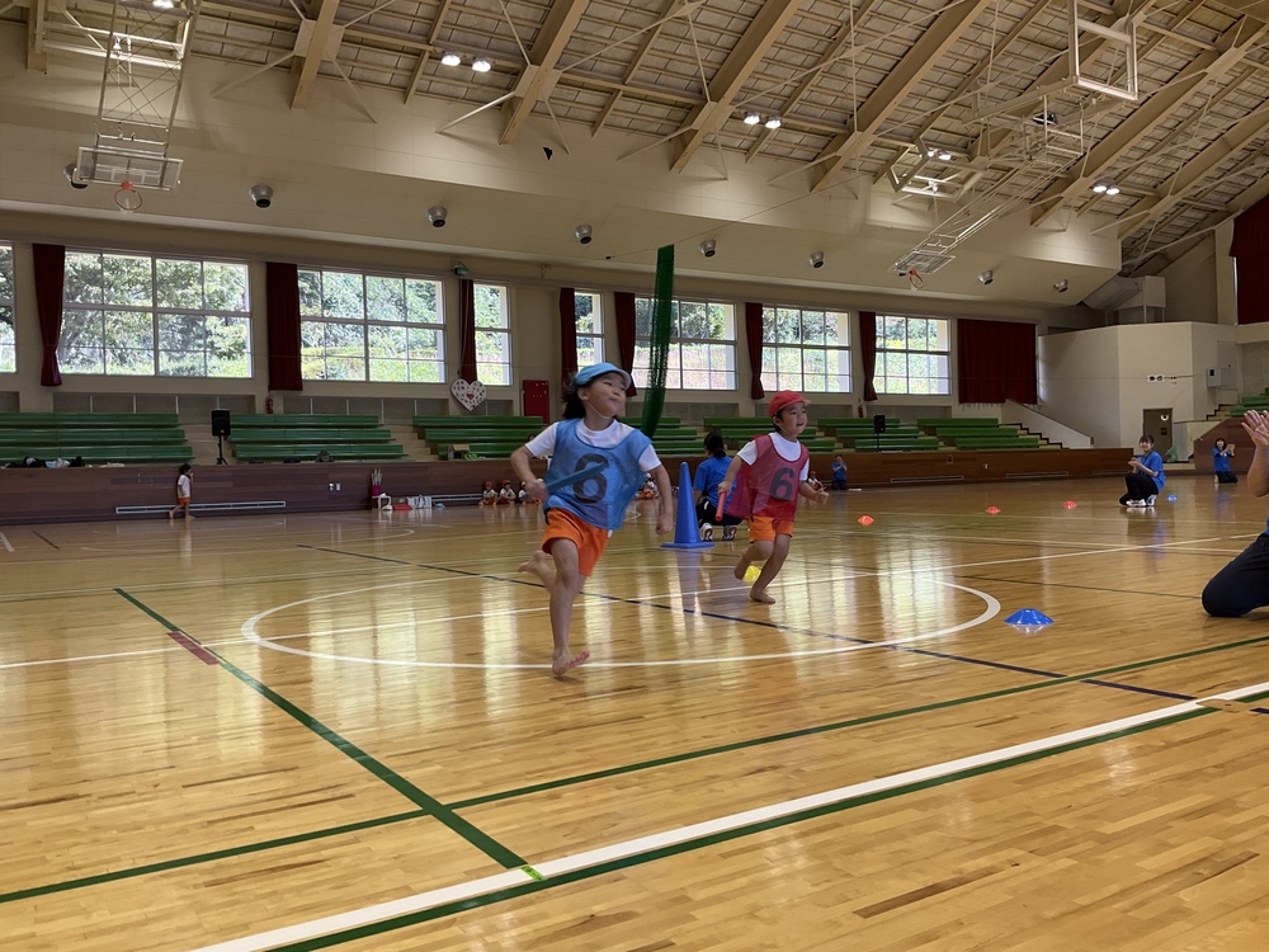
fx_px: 1063
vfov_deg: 48.2
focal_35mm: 29
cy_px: 476
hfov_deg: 61.7
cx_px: 634
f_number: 1.8
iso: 32
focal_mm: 3
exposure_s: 1/122
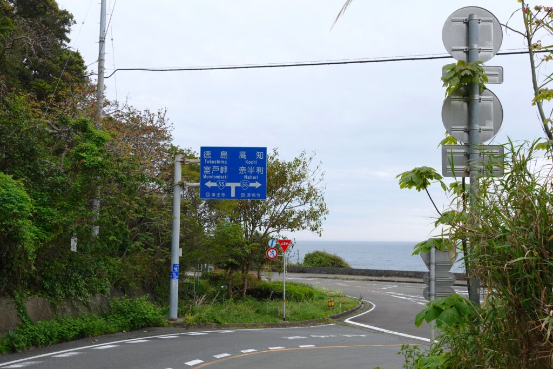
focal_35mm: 40
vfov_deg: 33.4
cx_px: 276
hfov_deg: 48.5
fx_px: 614
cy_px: 184
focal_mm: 14.7
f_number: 5.6
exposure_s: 1/160
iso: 125
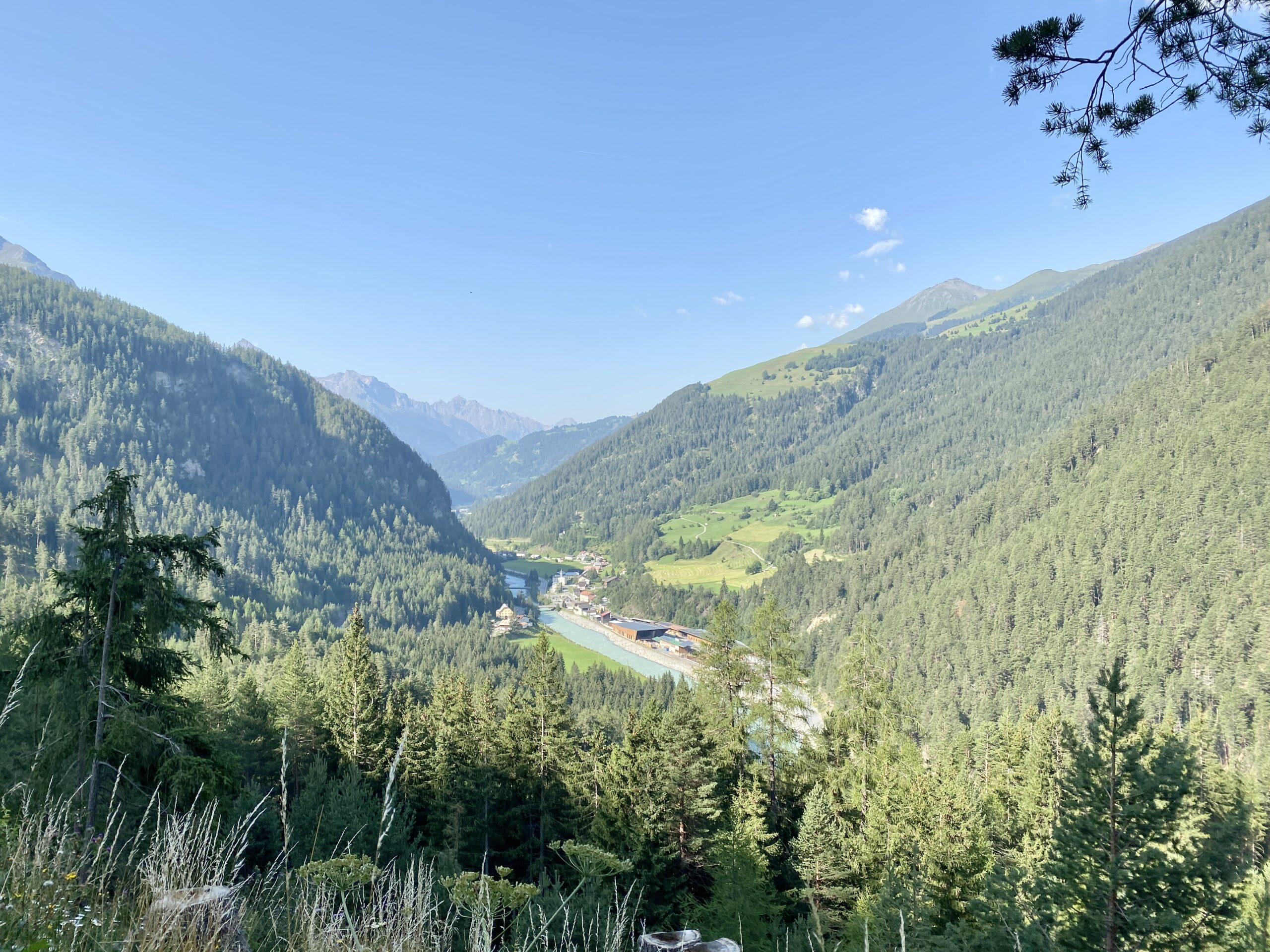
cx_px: 635
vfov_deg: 53.1
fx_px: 954
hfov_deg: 67.3
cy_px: 476
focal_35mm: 26
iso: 32
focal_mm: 4.25
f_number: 1.8
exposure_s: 1/1522
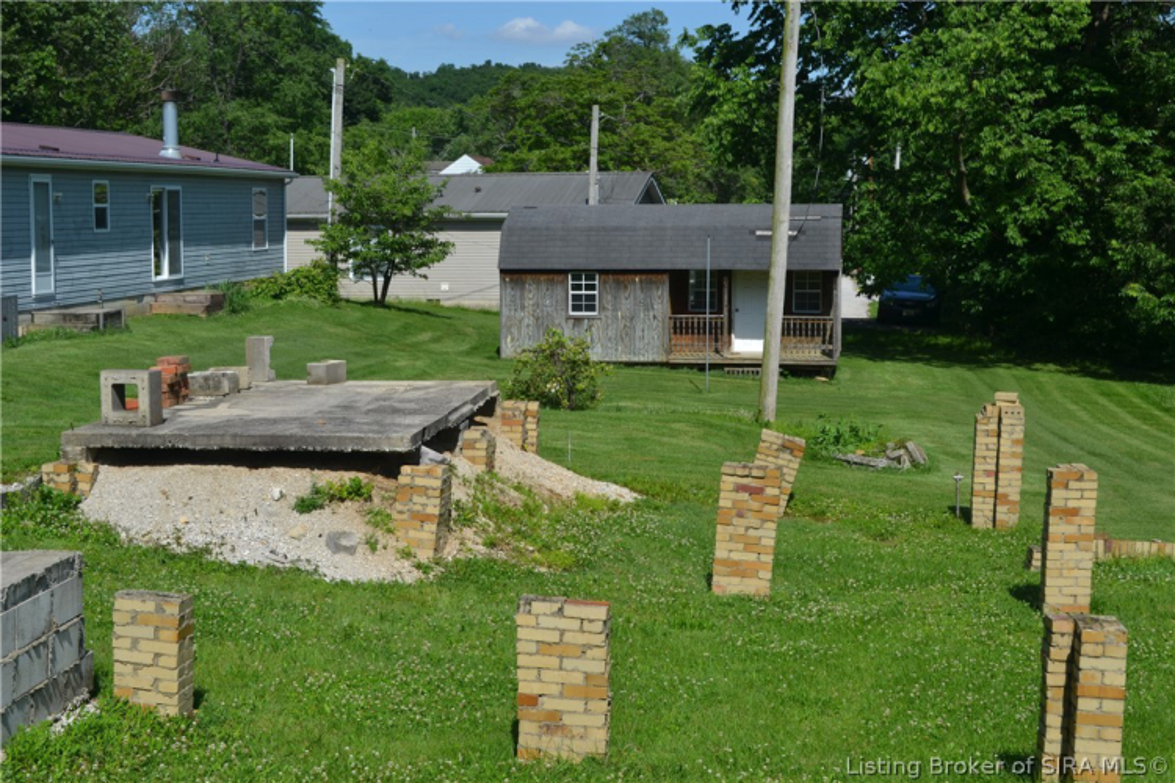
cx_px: 588
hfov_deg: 36.9
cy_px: 392
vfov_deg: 25.1
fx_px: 1762
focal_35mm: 54
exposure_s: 1/250
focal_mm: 36
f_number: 8
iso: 100
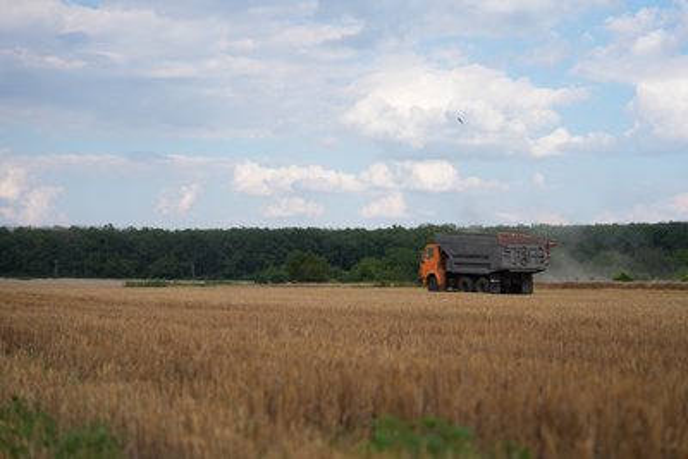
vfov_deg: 19.5
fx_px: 1338
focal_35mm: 70
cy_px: 230
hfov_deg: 28.8
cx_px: 344
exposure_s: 1/1600
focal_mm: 70
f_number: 2.8
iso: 100
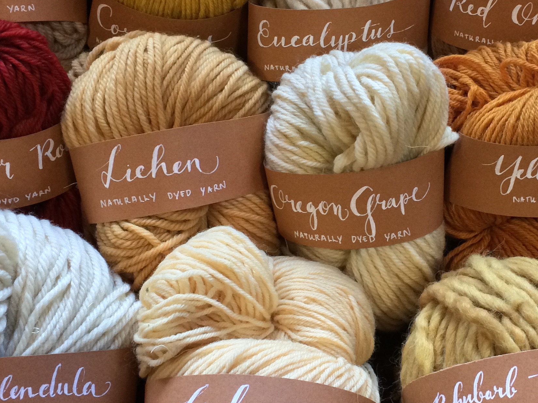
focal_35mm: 57
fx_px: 886
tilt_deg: -56.6
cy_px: 176
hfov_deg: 33.5
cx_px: 364
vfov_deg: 25.6
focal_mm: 4.15
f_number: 2.2
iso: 160
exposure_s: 1/30
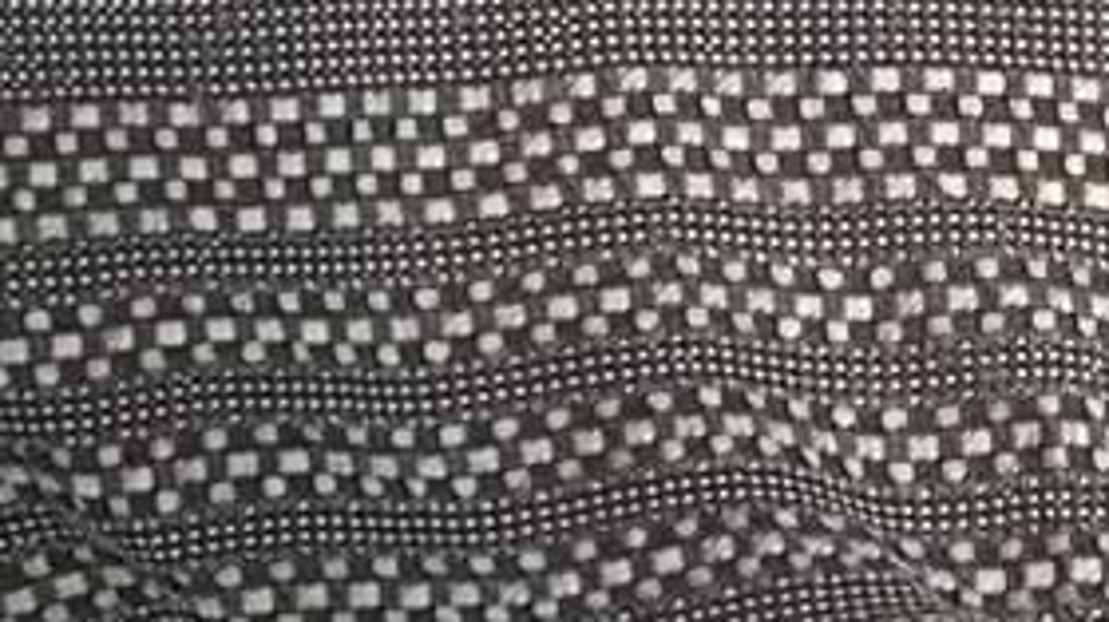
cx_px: 1766
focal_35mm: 162
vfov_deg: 7.1
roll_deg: +0.9
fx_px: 4760
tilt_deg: -15.4
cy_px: -769
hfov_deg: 12.5
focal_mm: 5.7
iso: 125
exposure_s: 1/121
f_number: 1.5
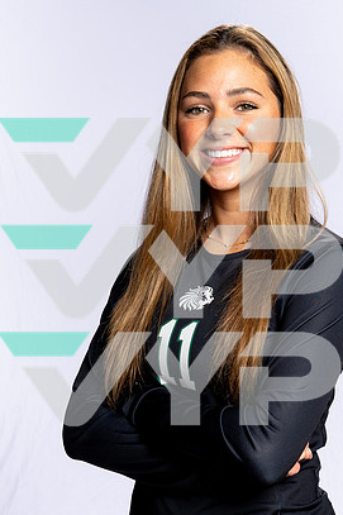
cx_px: 216
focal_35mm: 78
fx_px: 1116
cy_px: 272
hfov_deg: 17.5
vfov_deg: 26.0
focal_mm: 47
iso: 160
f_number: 8
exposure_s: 1/250
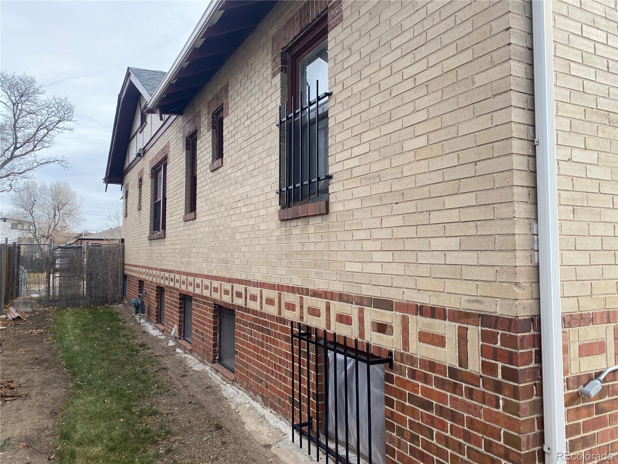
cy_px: 232
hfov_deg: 67.3
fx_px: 464
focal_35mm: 26
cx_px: 309
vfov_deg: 53.1
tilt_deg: +2.2
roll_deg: -0.4
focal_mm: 4.25
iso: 32
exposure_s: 1/805
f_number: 1.8
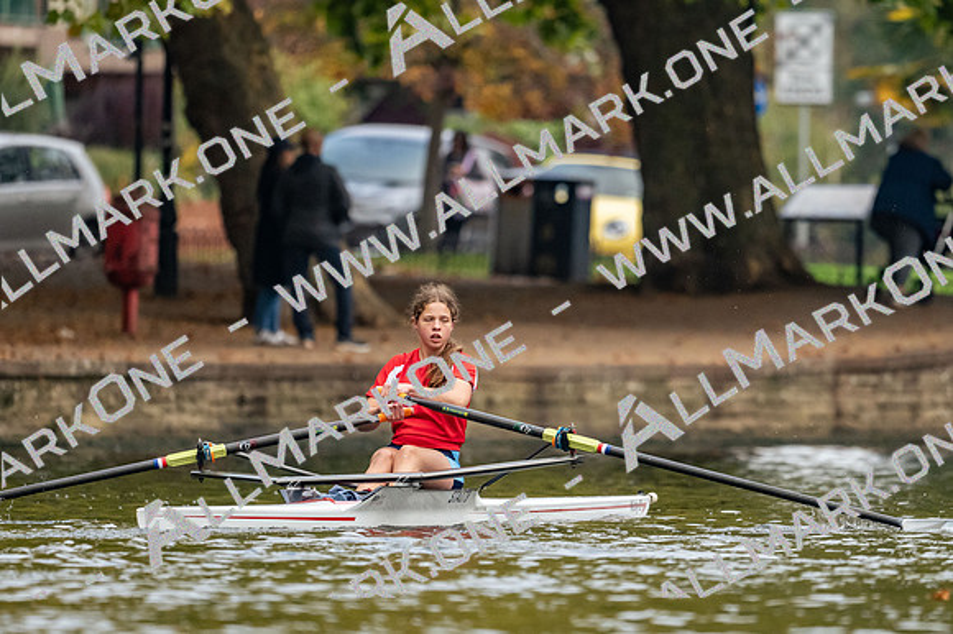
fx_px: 15874
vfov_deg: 2.3
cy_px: 317
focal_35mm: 600
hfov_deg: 3.4
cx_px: 476
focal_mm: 400
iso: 2500
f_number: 4.5
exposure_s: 1/2500
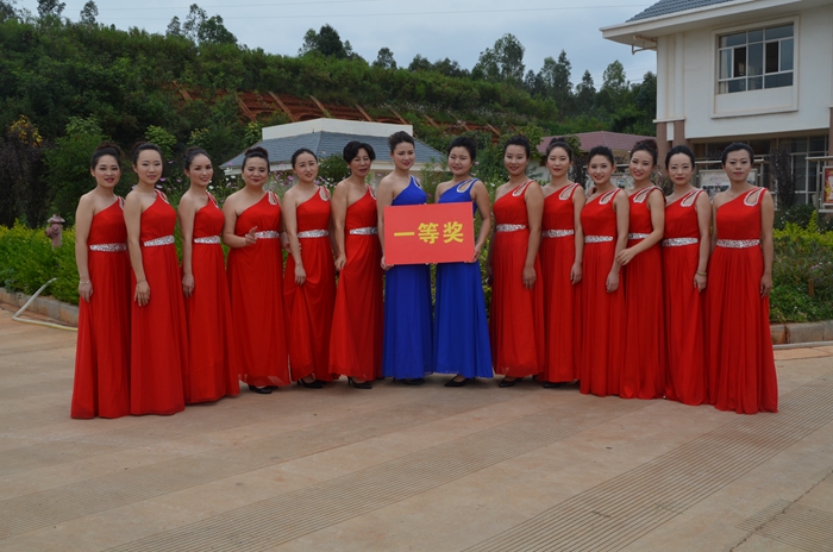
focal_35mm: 33
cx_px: 416
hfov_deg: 57.3
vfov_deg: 39.8
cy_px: 276
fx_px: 762
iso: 160
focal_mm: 22
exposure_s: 1/250
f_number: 8
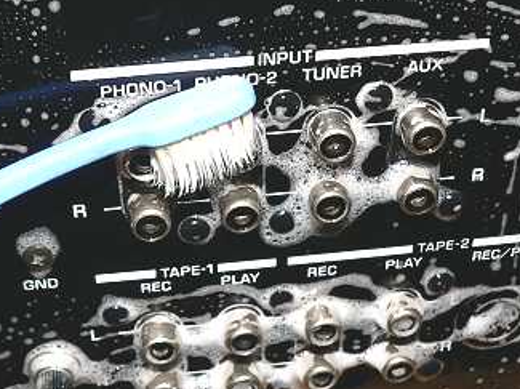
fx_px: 1065
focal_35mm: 71
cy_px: 194
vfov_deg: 20.7
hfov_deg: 27.3
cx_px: 181
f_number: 4
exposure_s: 1/60
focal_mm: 6
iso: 100
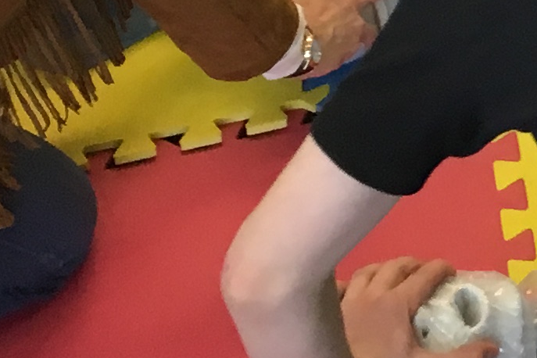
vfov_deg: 7.1
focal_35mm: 177
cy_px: -620
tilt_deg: -31.4
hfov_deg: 10.8
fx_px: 2640
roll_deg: +2.3
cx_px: 1019
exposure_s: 1/30
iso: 64
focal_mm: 4.15
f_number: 2.2
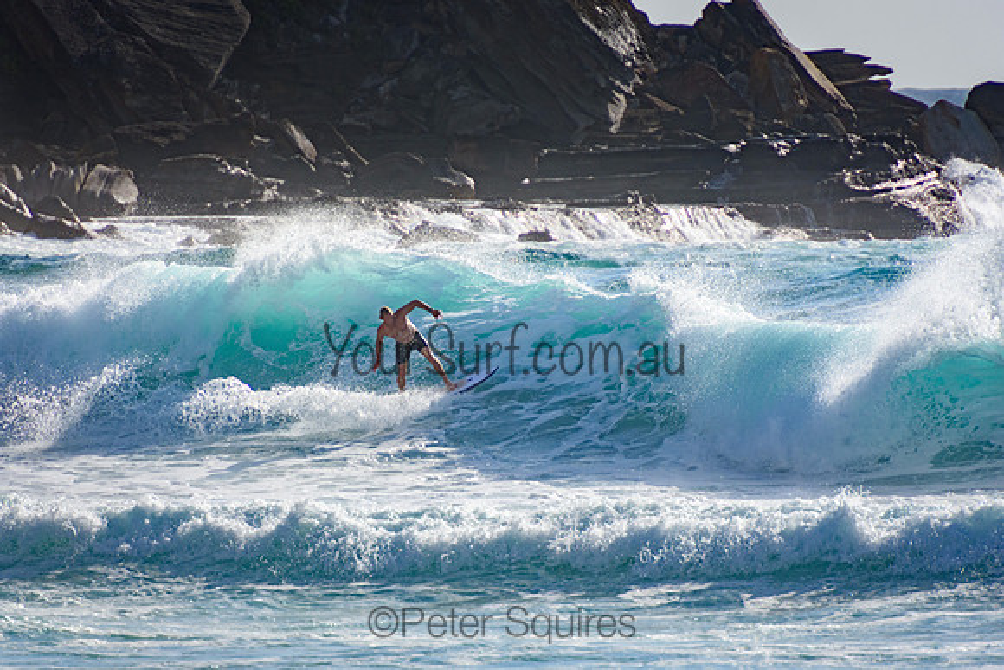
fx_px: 16736
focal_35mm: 600
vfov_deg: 2.3
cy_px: 335
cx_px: 502
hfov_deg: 3.4
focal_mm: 400
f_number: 5.6
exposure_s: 1/2000
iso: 280
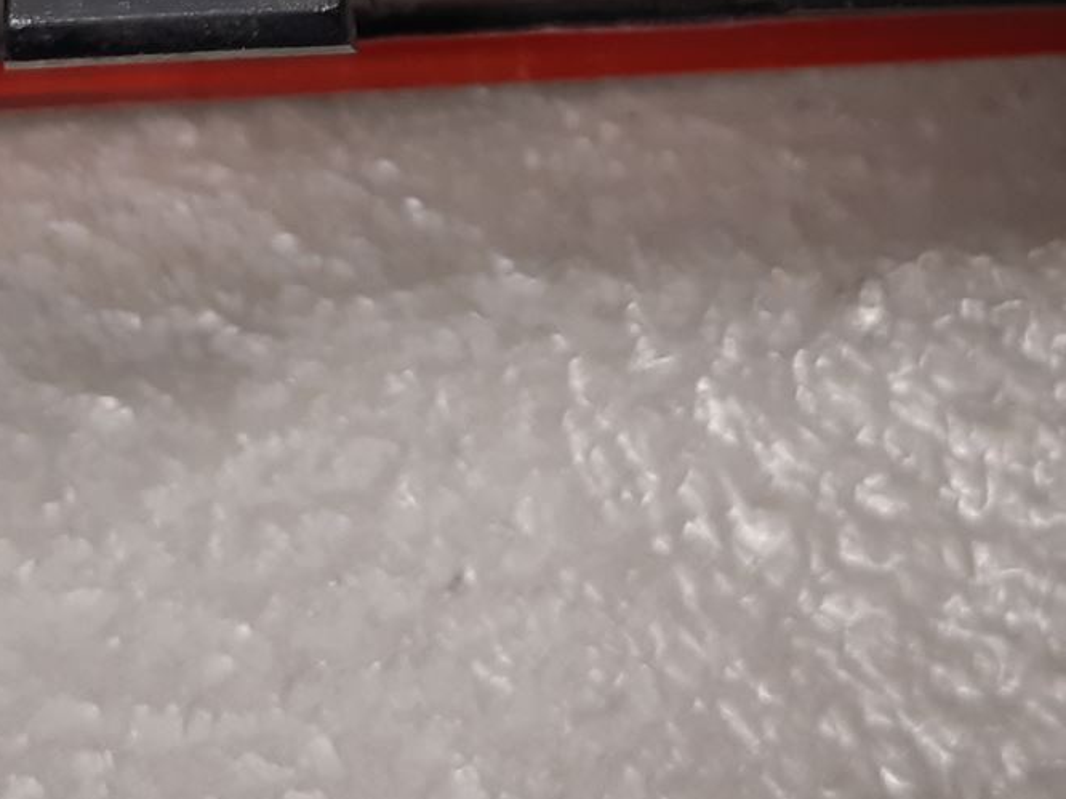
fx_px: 2463
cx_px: 554
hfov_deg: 24.4
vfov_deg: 17.5
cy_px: -163
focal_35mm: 80
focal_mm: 3.93
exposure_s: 1/50
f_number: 1.7
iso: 125
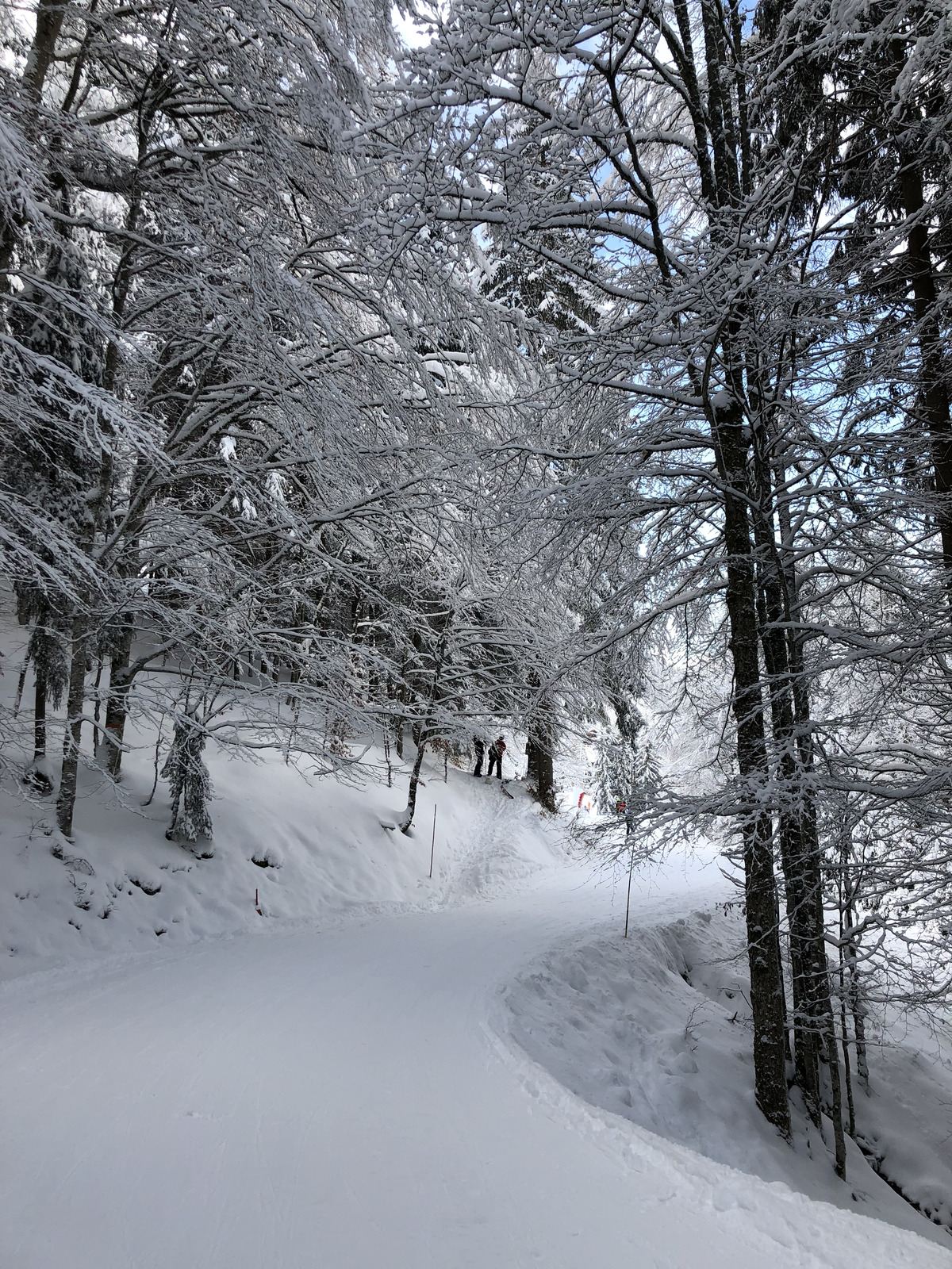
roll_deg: +2.1
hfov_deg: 49.7
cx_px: 476
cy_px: 634
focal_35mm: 28
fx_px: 1027
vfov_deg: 63.4
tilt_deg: +6.5
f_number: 1.8
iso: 20
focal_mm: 4
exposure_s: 1/324
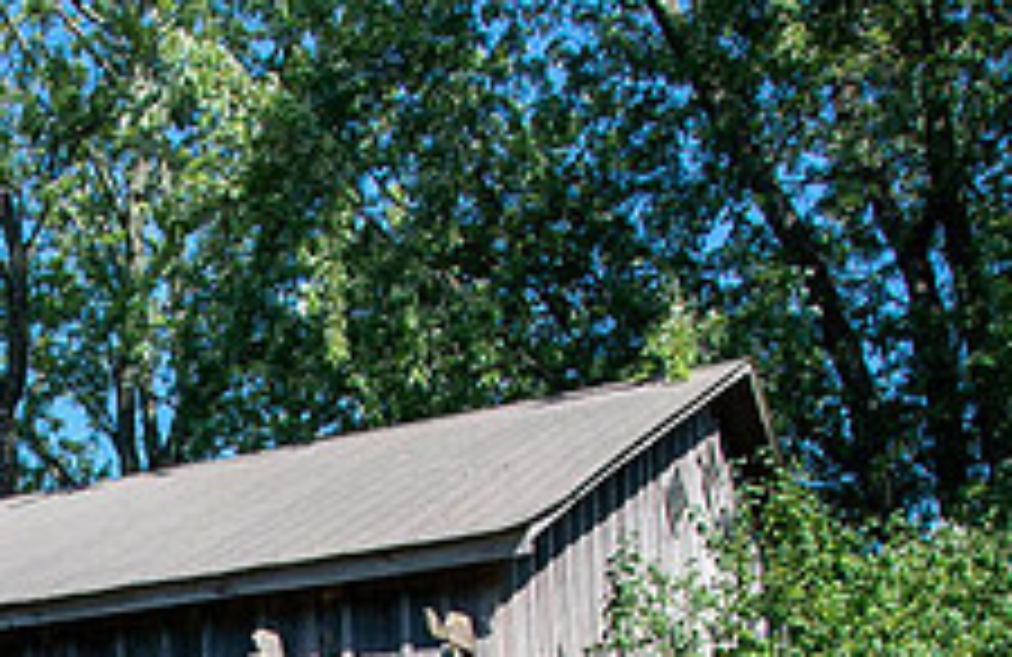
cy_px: 926
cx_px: -22
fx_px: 2091
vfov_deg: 16.5
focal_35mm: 75
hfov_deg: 25.7
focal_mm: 18
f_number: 14
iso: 200
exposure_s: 1/60
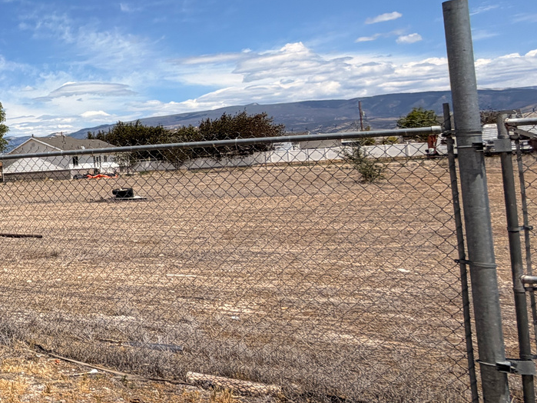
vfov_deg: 34.9
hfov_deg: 32.2
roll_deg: +1.6
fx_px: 636
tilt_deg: +3.4
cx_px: -190
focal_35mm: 41
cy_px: 150
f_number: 2.2
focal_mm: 2.22
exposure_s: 1/1368
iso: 20
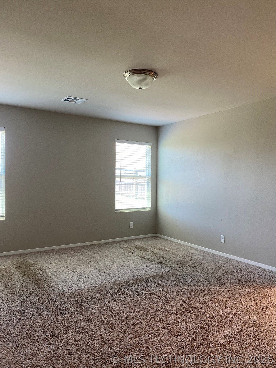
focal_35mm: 26
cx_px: 138
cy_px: 184
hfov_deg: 53.1
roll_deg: -0.1
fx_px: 276
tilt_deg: -0.5
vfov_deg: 67.3
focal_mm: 4.25
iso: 80
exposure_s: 1/60
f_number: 1.8
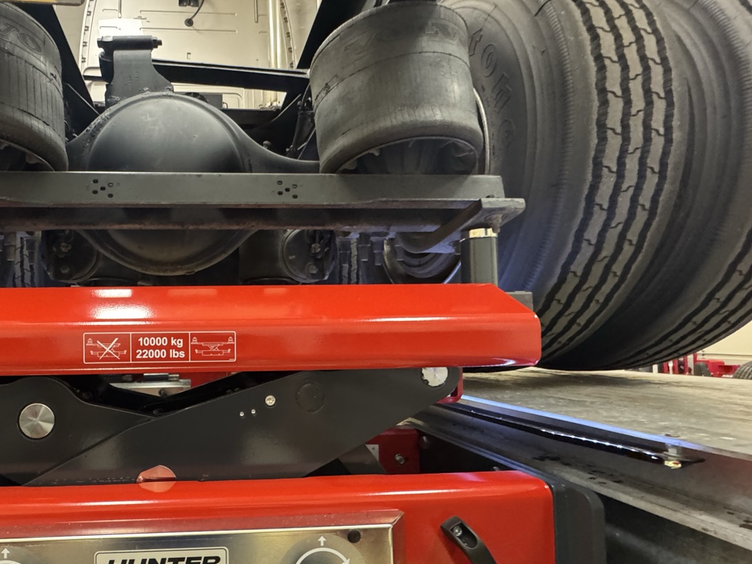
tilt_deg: +1.0
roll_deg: +0.0
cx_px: 221
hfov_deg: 75.2
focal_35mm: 21
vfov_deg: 63.1
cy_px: 326
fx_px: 456
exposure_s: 1/60
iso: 1000
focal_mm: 2.22
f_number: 2.2
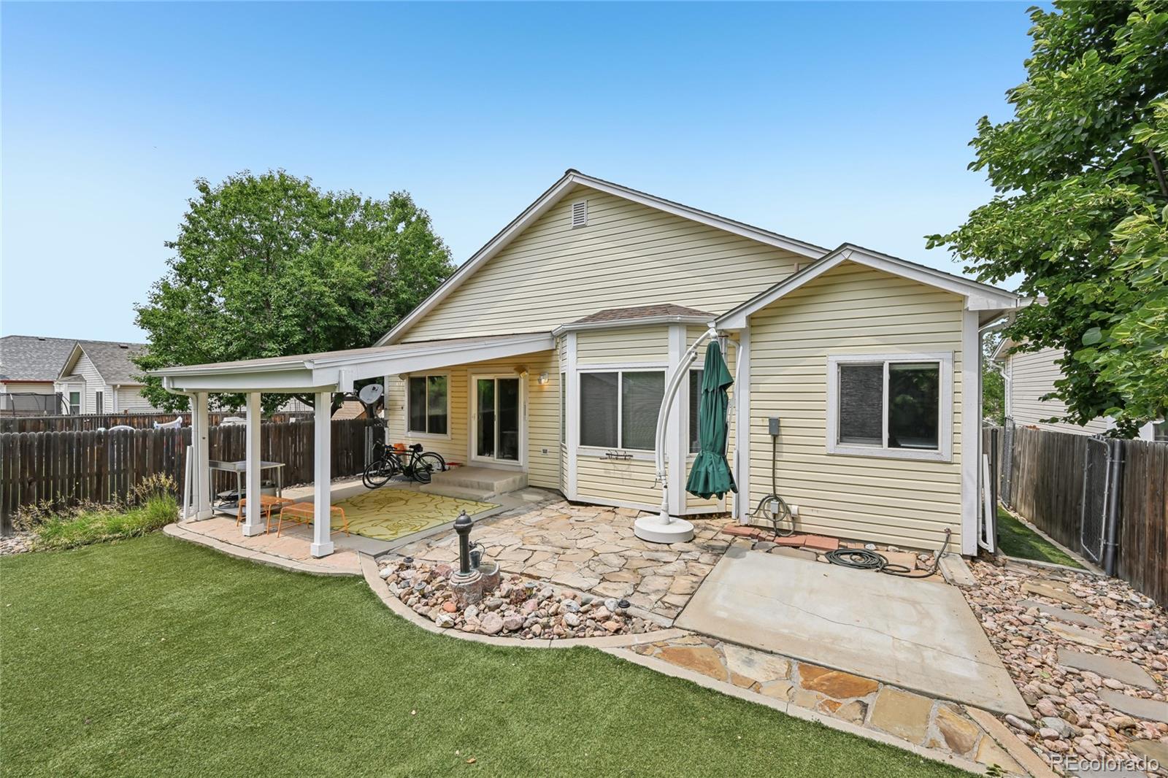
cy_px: 389
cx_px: 584
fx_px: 454
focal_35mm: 14
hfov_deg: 104.3
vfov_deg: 81.2
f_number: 10
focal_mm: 14
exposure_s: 1/100
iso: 64
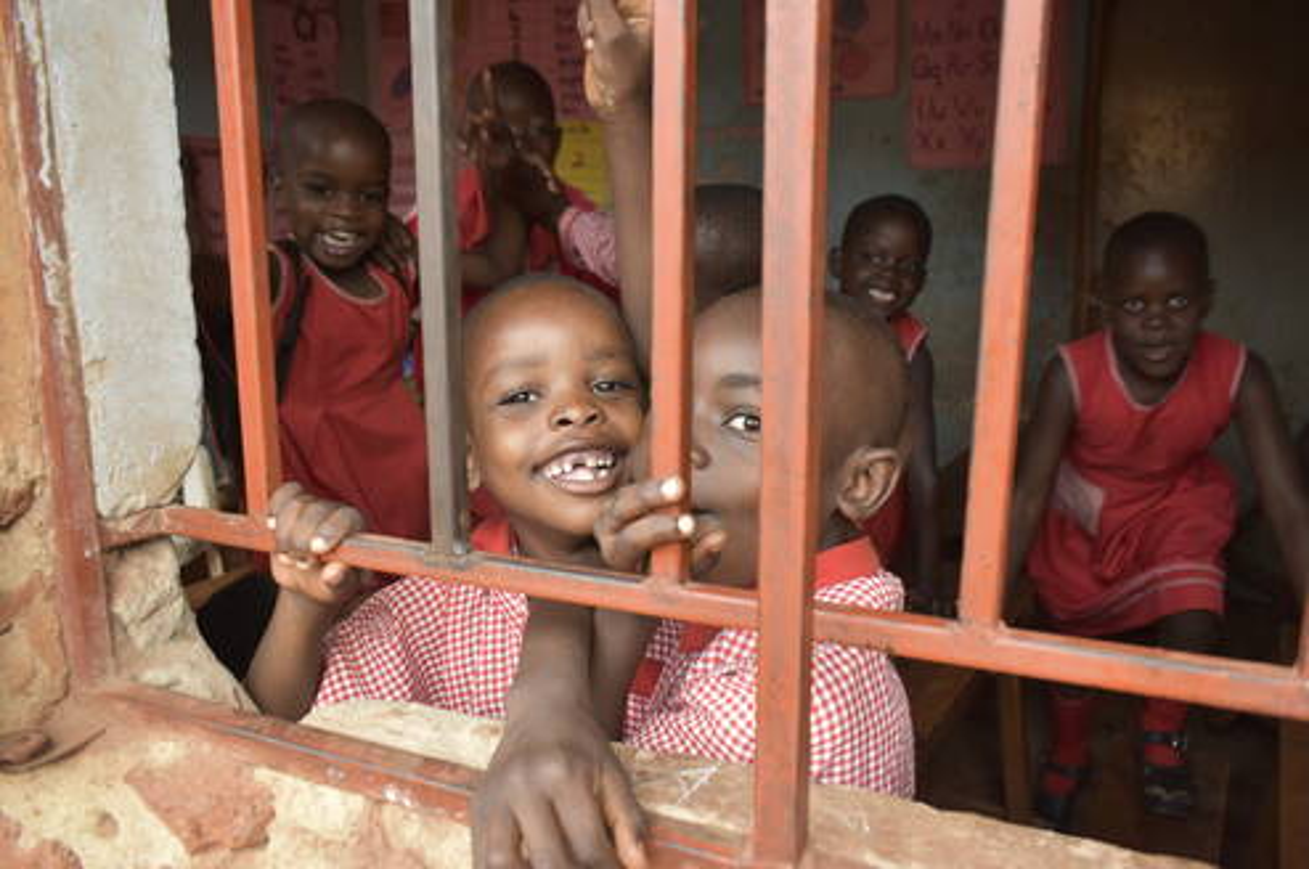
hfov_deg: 62.0
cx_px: 654
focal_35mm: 30
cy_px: 434
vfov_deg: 43.5
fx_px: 1089
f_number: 4.5
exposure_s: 1/50
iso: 400
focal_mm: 20
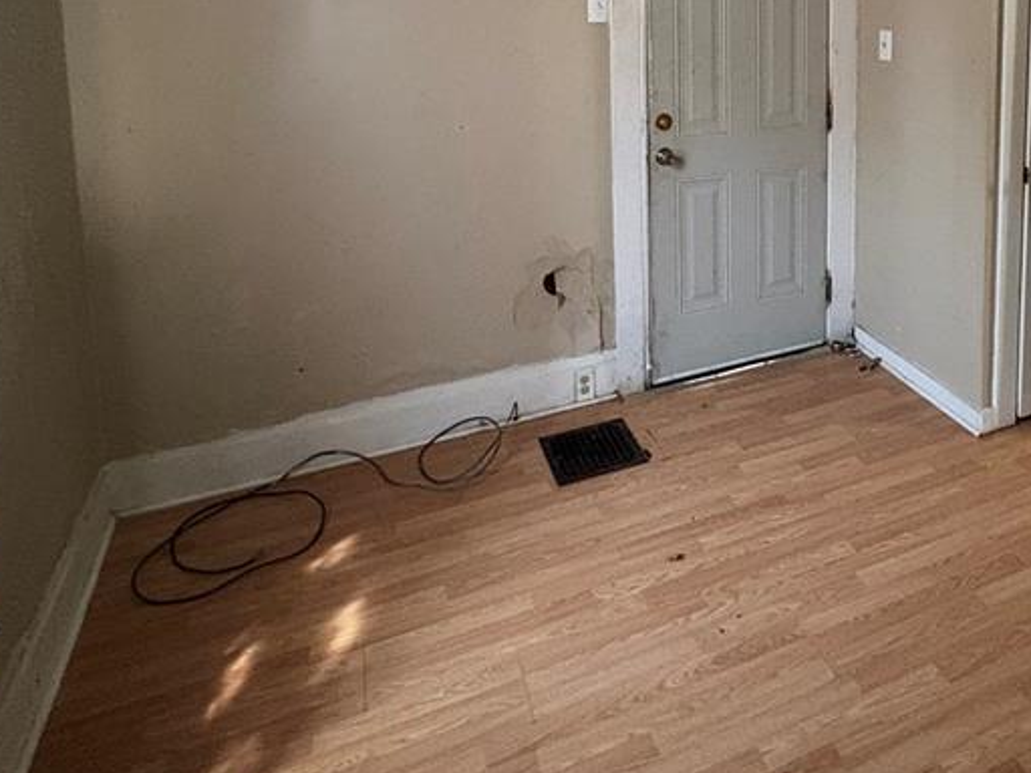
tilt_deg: -4.7
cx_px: 743
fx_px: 834
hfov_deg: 60.8
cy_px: 56
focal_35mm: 28
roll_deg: -0.4
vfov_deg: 44.6
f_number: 2.2
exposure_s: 1/60
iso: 800
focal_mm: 2.22
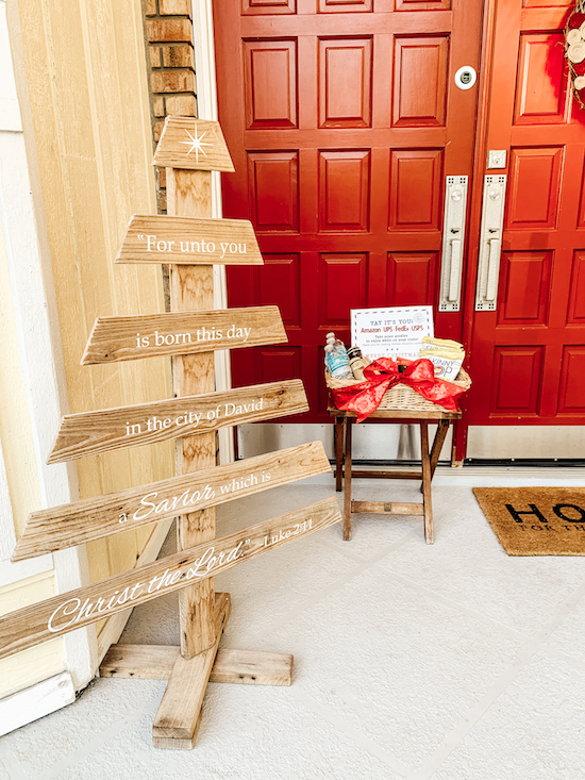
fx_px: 586
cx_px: 292
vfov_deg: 67.3
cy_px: 390
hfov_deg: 53.1
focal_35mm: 26
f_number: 1.8
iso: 40
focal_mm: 4.25
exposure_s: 1/120
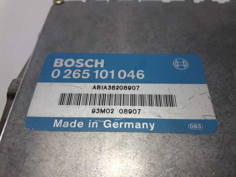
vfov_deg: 49.7
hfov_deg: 63.5
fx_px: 191
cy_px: 88
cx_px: 118
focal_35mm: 28
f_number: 1.9
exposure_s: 1/100
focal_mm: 3.7
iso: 50
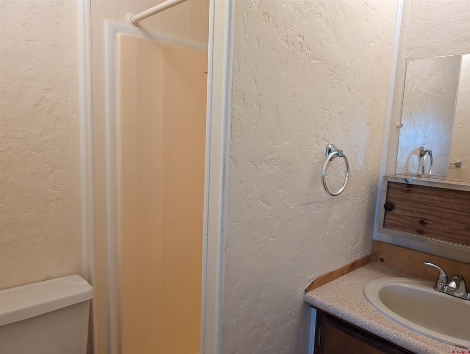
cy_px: 177
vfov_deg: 56.9
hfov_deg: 71.5
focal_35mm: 24
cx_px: 235
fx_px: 326
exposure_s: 1/60
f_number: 1.68
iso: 71
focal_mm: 6.9
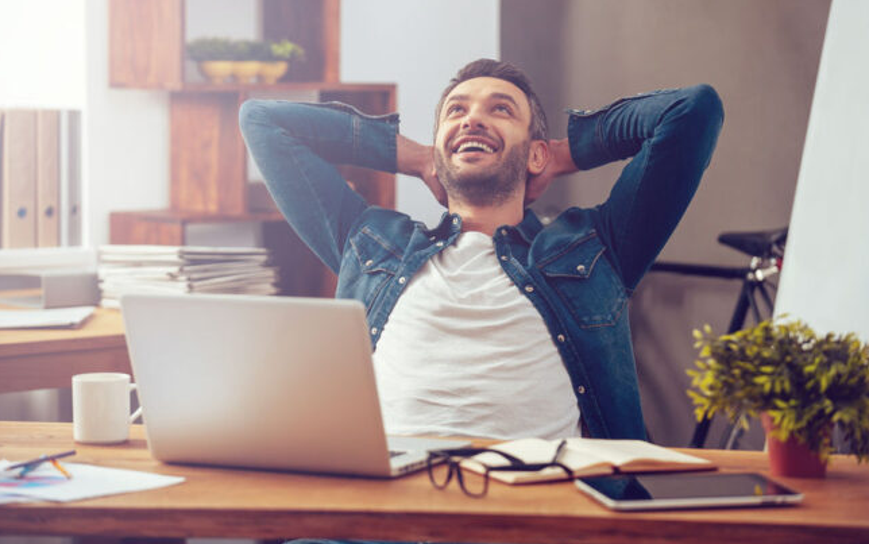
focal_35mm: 113
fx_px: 2677
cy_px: 255
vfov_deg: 11.6
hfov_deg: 18.4
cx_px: 434
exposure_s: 1/100
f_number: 3.5
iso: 200
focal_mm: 110
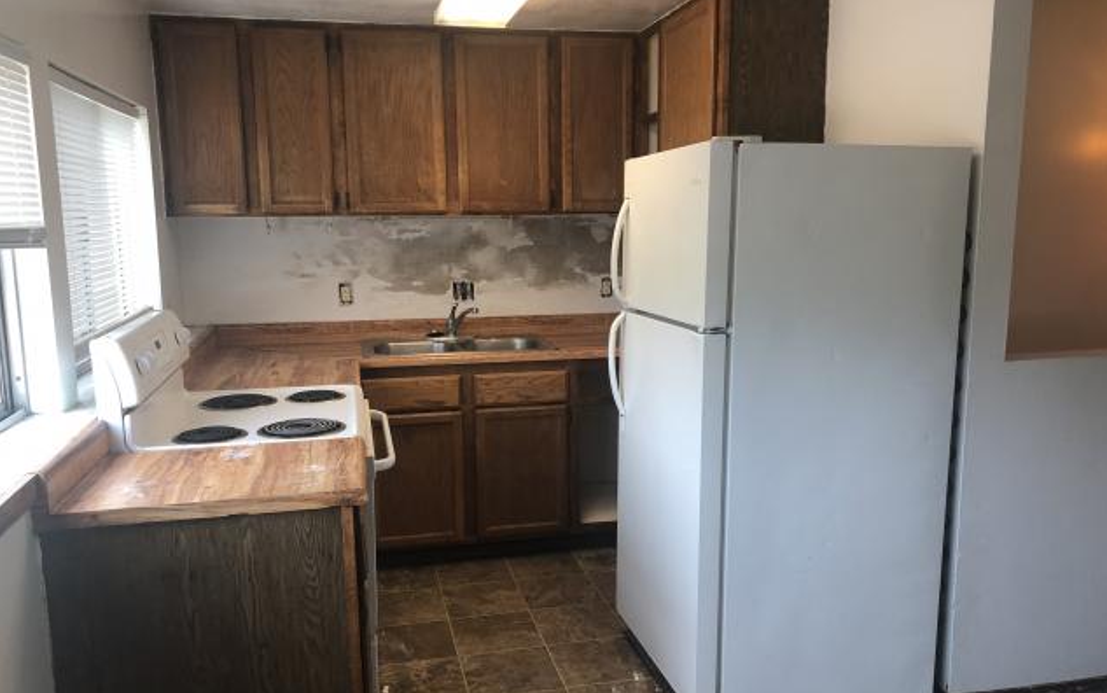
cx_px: 556
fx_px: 905
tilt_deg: -9.7
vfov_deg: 41.8
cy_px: 374
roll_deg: -0.2
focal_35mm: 30
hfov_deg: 62.9
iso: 25
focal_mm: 4
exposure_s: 1/40
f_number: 1.8
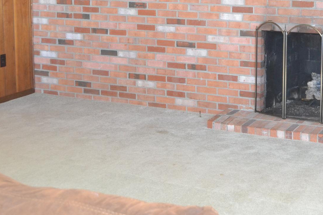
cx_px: 211
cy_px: 17
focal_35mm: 73
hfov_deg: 27.6
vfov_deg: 18.3
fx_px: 655
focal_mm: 26
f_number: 4.2
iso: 2200
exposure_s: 1/60
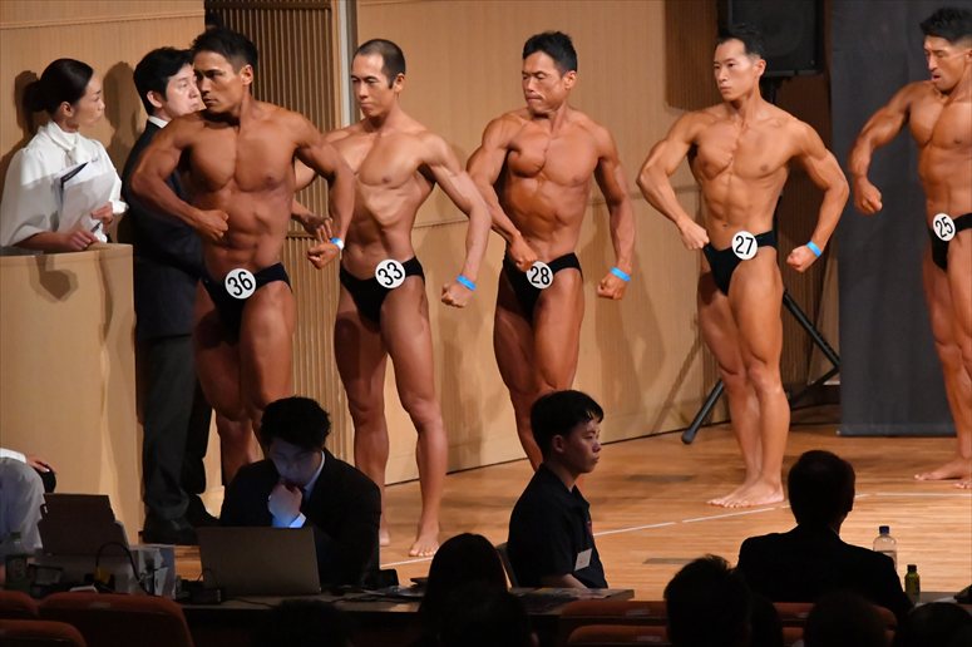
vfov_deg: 5.7
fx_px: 6477
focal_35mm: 240
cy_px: 324
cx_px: 486
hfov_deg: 8.6
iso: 11400
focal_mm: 160
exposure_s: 1/400
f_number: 5.6
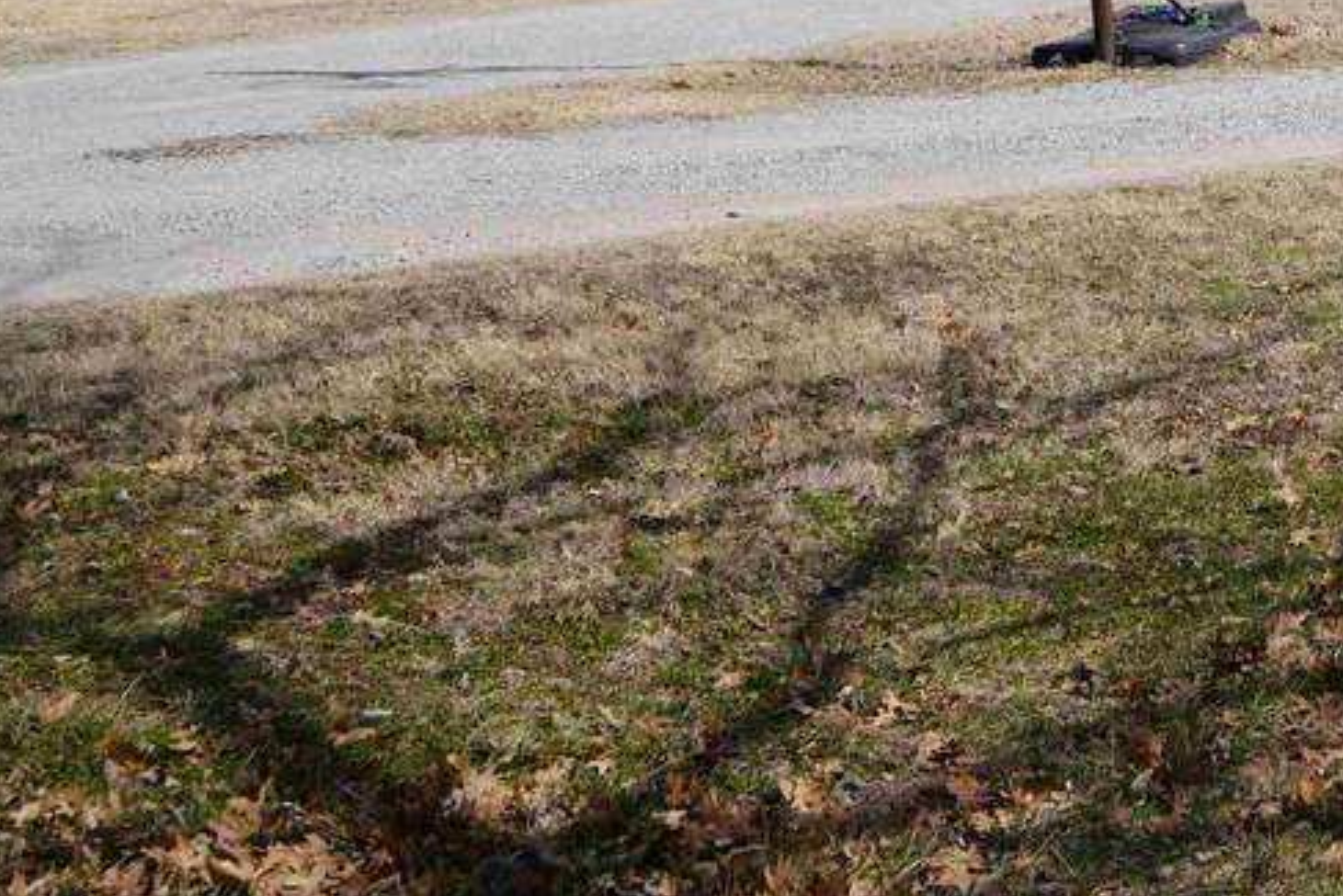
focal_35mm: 92
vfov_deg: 14.4
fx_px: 3433
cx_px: 1748
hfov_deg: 20.3
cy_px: -175
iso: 100
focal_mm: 35
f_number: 10
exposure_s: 1/160
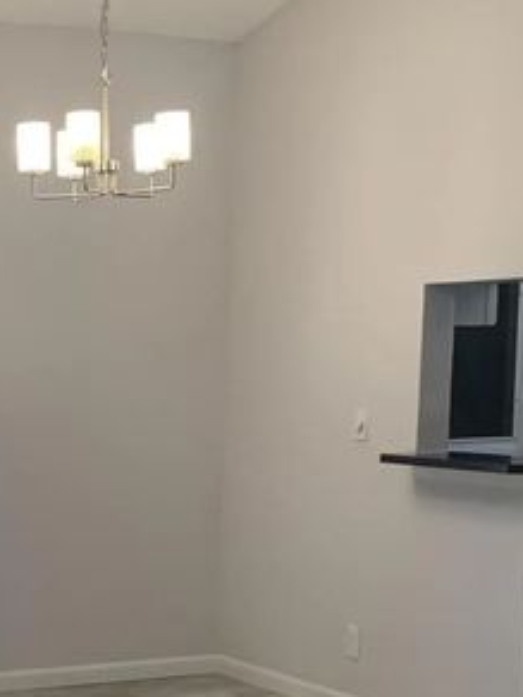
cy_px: 615
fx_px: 1531
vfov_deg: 25.0
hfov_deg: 18.7
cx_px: -43
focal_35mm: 76
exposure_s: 1/120
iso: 80
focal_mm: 4.25
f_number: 1.8
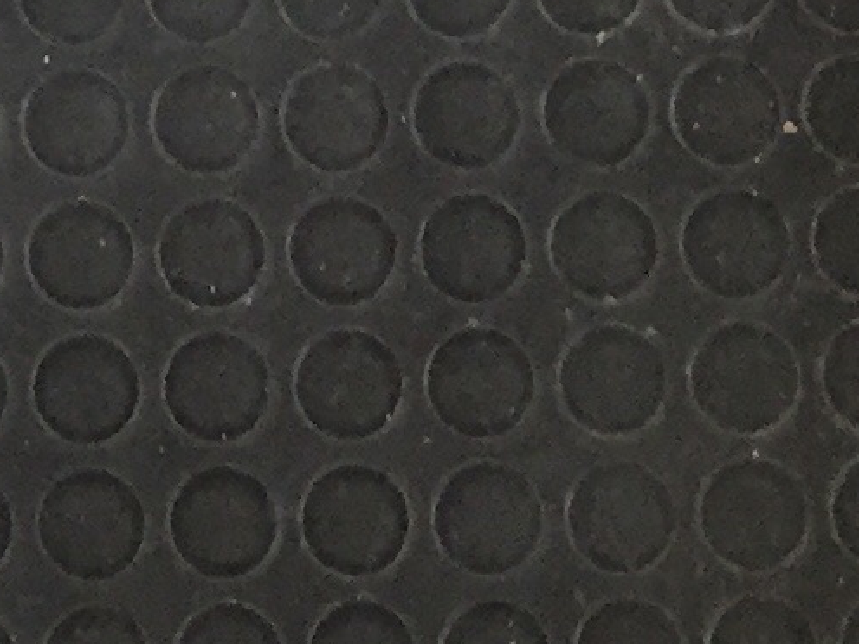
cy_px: -964
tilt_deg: -79.9
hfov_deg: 10.0
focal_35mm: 191
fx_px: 4740
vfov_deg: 7.2
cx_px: -466
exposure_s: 1/33
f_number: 2.2
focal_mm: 4.15
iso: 160
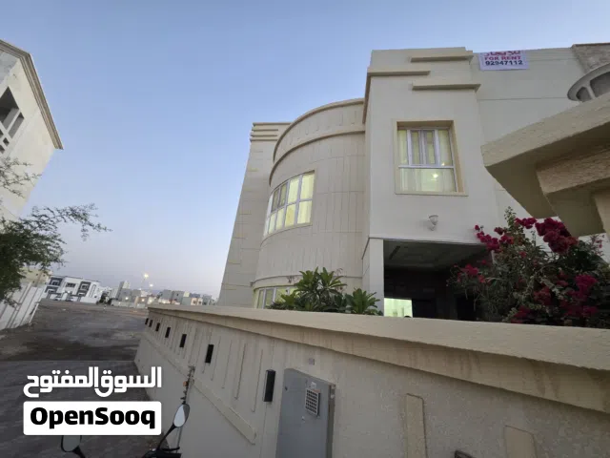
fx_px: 229
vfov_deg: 89.9
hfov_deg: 106.2
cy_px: 229
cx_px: 305
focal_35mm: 13
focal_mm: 2.2
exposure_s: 1/50
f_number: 1.9
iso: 250
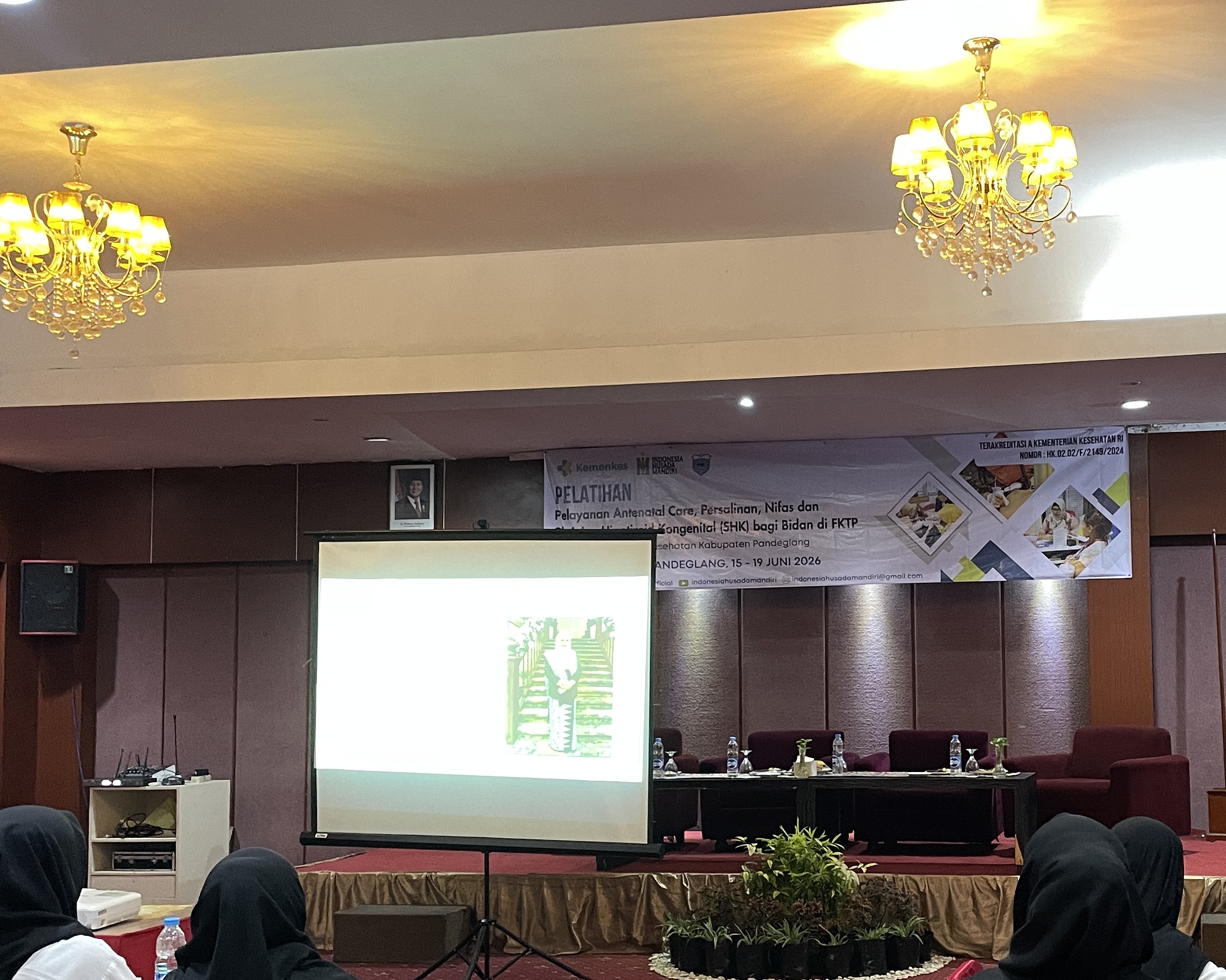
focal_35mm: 45
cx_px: 890
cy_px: 570
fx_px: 1633
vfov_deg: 33.4
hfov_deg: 40.2
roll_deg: +0.8
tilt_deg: +3.8
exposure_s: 1/50
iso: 250
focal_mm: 4.2
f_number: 1.6
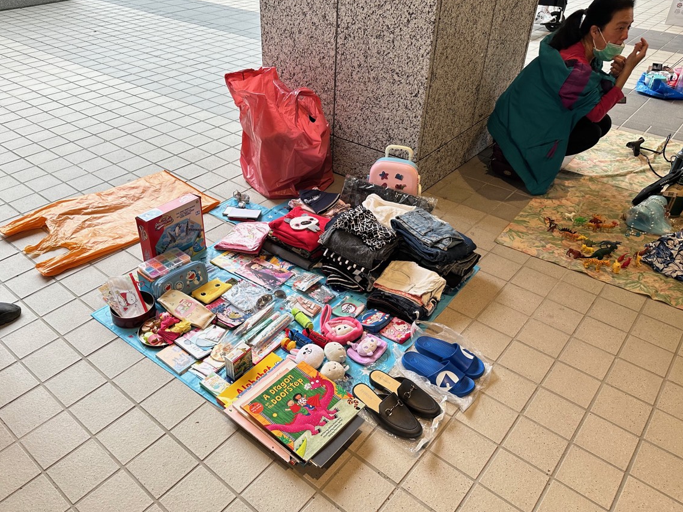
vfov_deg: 51.3
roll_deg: +0.6
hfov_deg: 65.1
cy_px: 251
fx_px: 533
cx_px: 303
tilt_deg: -33.3
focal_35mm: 27
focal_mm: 6.86
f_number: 1.78
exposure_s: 1/121
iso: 125
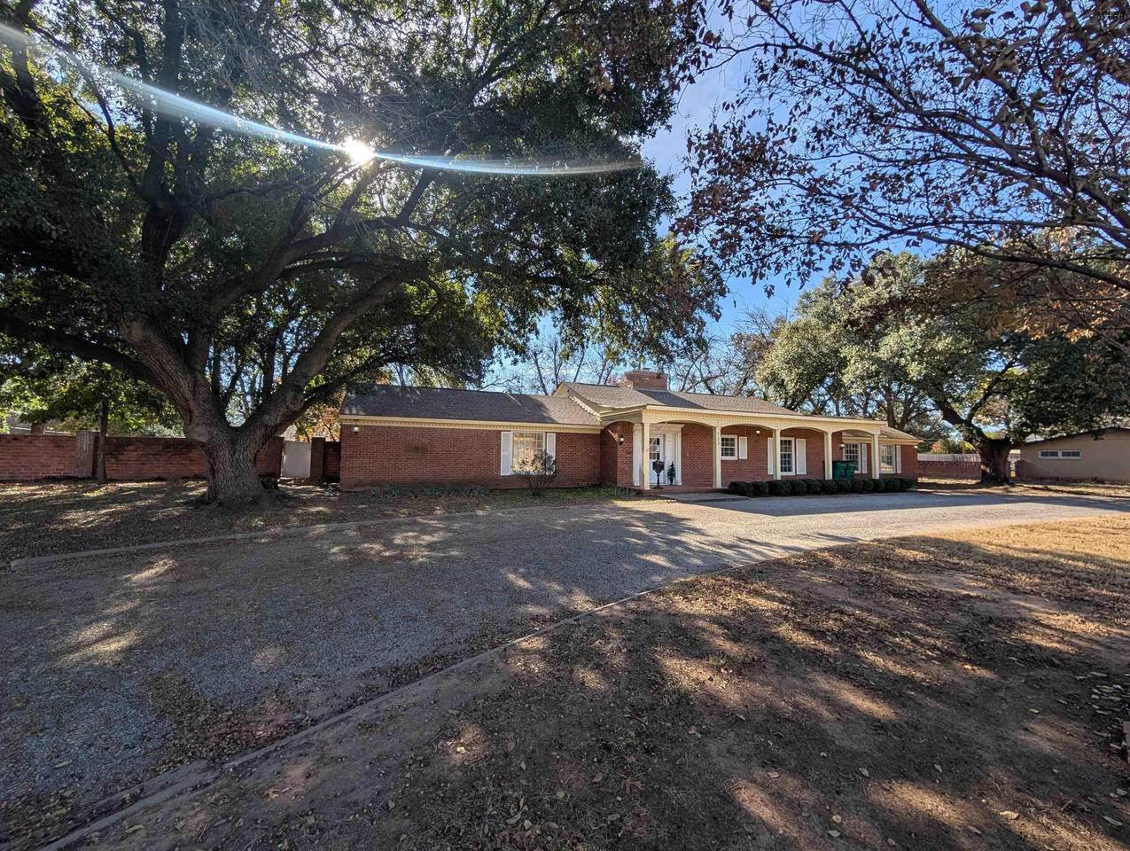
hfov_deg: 110.5
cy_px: 426
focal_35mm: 12
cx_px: 565
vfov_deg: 94.6
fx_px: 392
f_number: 1.7
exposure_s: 1/1626
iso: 48
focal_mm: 2.02
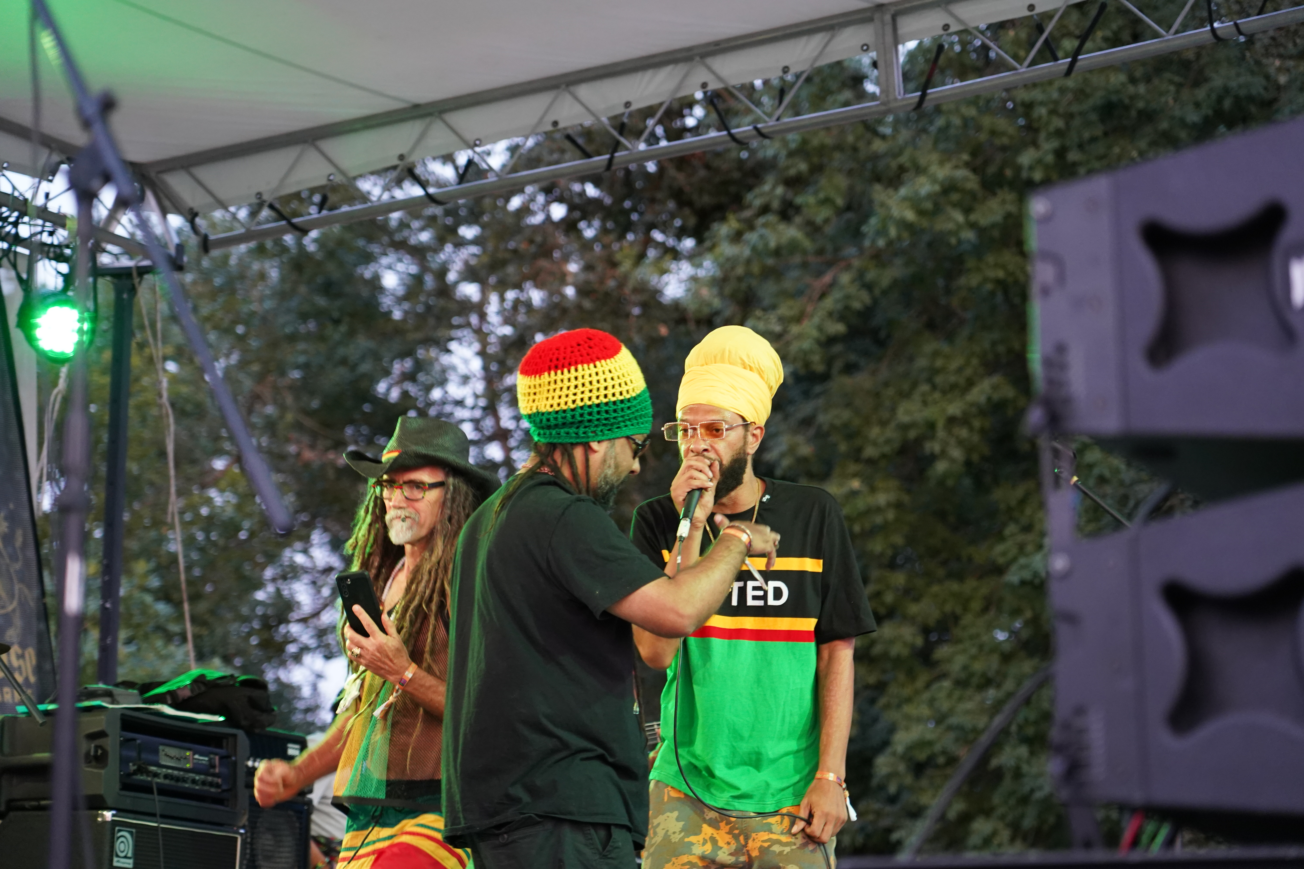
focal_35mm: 105
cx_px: 652
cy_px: 434
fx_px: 3803
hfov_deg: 19.5
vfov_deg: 13.0
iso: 3200
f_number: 4
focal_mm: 105
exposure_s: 1/160
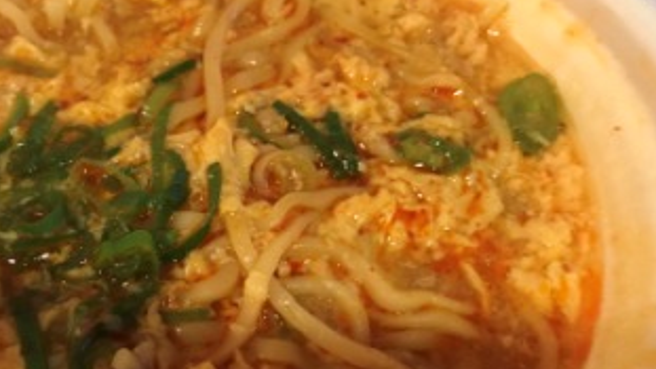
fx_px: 765
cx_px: 219
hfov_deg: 45.7
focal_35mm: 44
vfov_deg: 26.9
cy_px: 264
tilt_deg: -55.7
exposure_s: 1/7
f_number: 1.8
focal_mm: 3.99
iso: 80
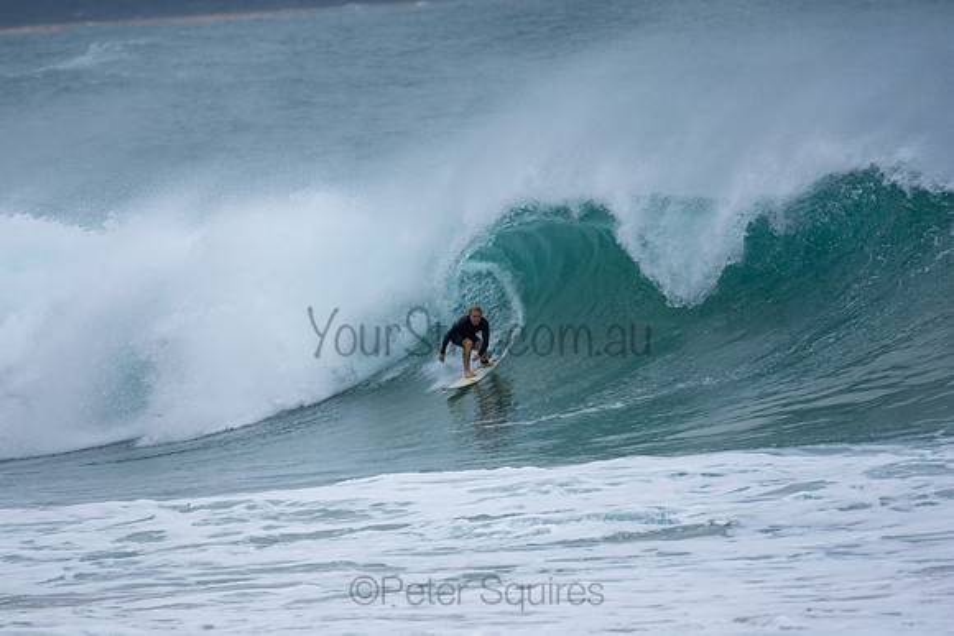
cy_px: 318
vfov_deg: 1.8
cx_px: 477
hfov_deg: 2.7
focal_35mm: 750
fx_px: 19879
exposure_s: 1/1000
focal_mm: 500
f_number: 5.6
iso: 280
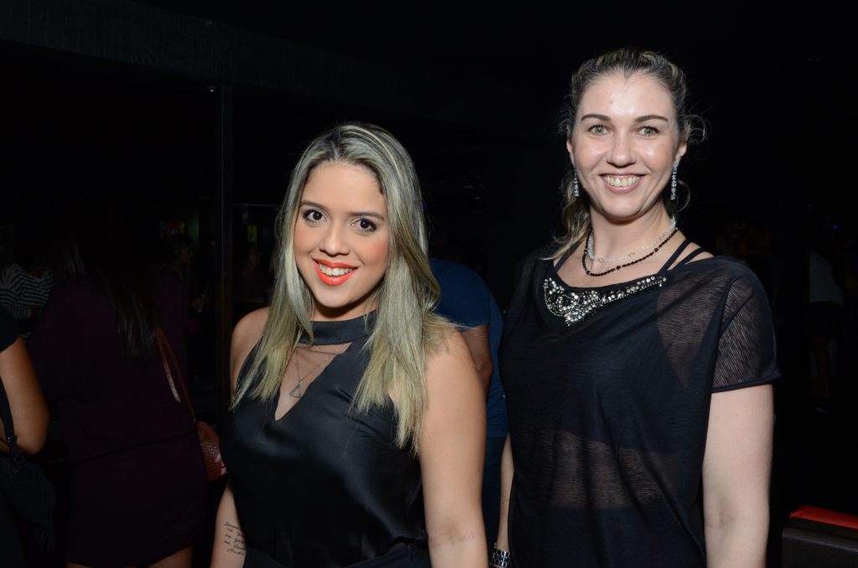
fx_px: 785
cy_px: 284
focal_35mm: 33
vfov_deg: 39.8
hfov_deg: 57.3
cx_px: 429
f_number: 10
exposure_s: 1/125
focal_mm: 22
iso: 800
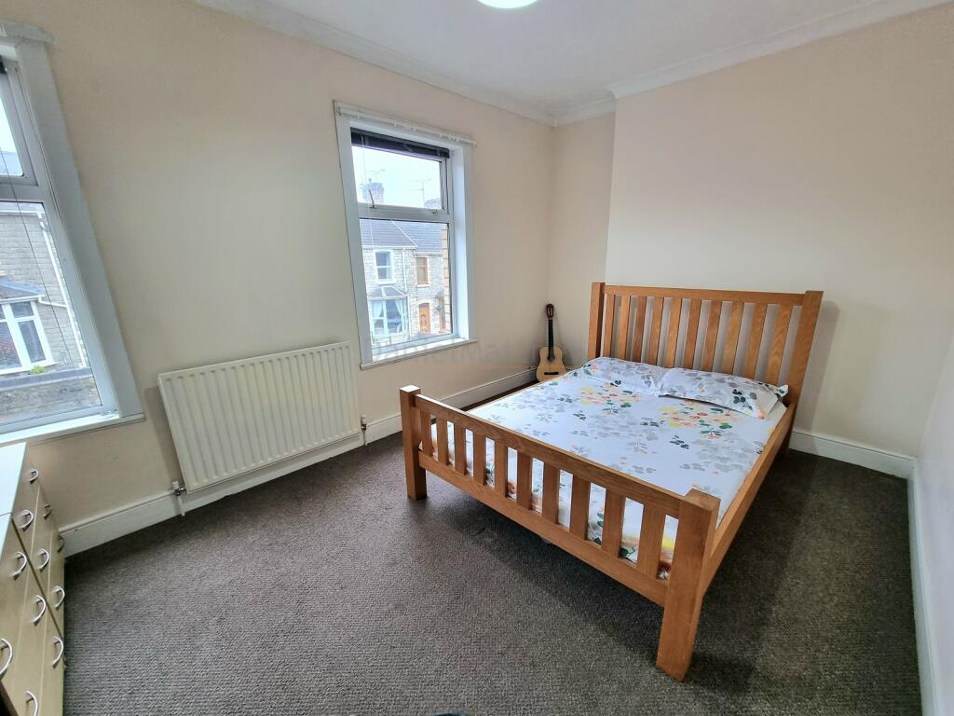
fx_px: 358
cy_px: 358
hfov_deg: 106.2
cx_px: 477
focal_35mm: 13
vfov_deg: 89.9
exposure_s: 1/50
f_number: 2.2
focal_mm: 2.2
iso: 125
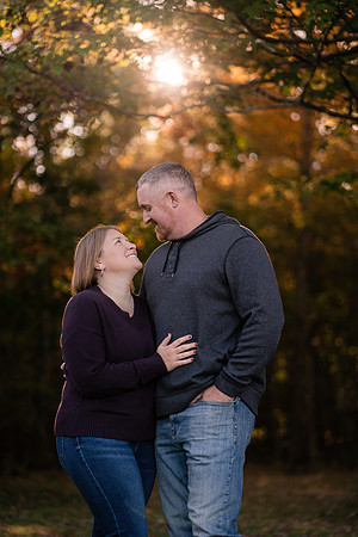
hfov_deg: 16.1
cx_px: 179
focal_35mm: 85
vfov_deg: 23.9
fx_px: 1268
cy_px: 268
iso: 320
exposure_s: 1/1250
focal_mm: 85
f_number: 2.2
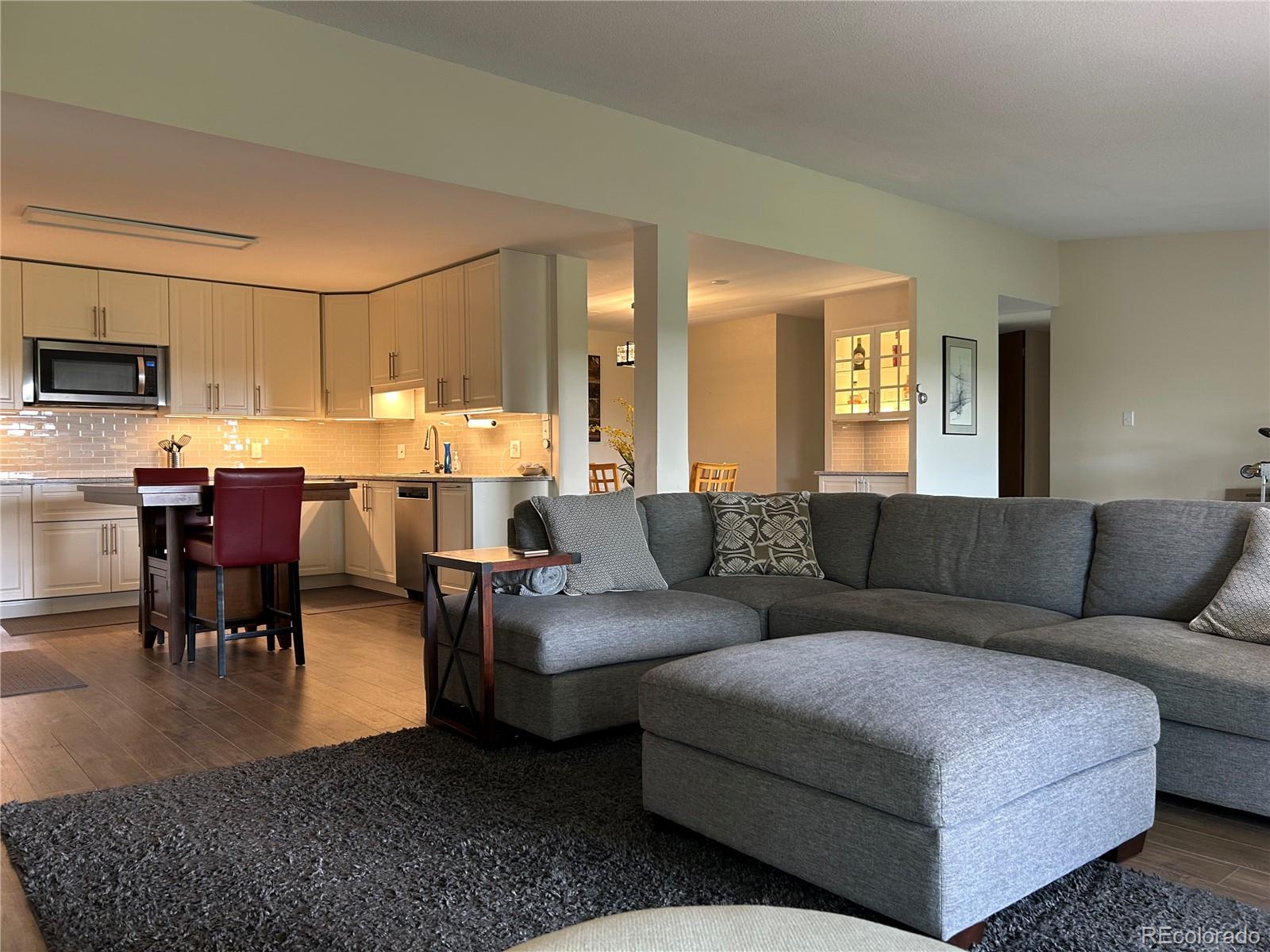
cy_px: 476
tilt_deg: -1.1
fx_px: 954
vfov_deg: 53.1
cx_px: 635
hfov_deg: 67.3
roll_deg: +0.3
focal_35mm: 26
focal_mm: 5.7
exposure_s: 1/42
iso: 100
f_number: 1.5
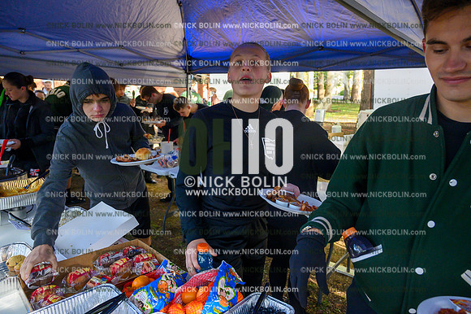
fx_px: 314
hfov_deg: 73.8
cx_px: 236
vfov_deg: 53.1
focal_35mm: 24
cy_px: 157
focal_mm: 24
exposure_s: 1/500
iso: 2500
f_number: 5
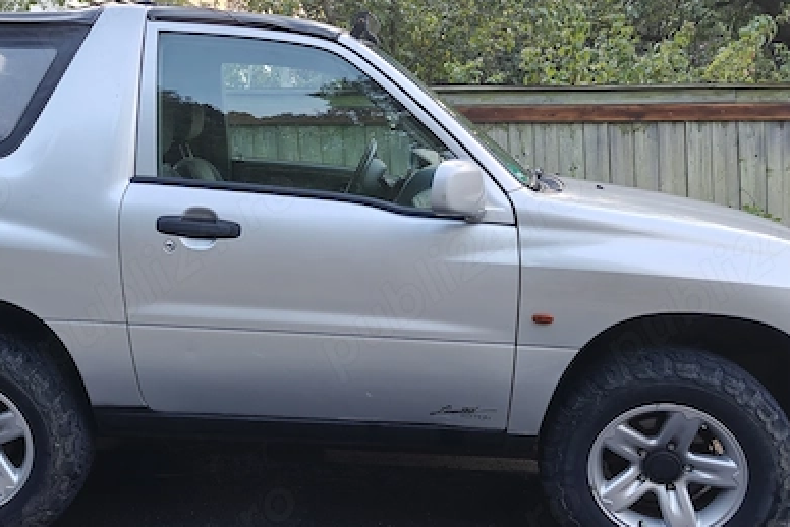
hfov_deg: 51.4
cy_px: 293
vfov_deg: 35.9
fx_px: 812
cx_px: 307
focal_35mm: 37
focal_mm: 6.06
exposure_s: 1/100
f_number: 1.6
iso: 400
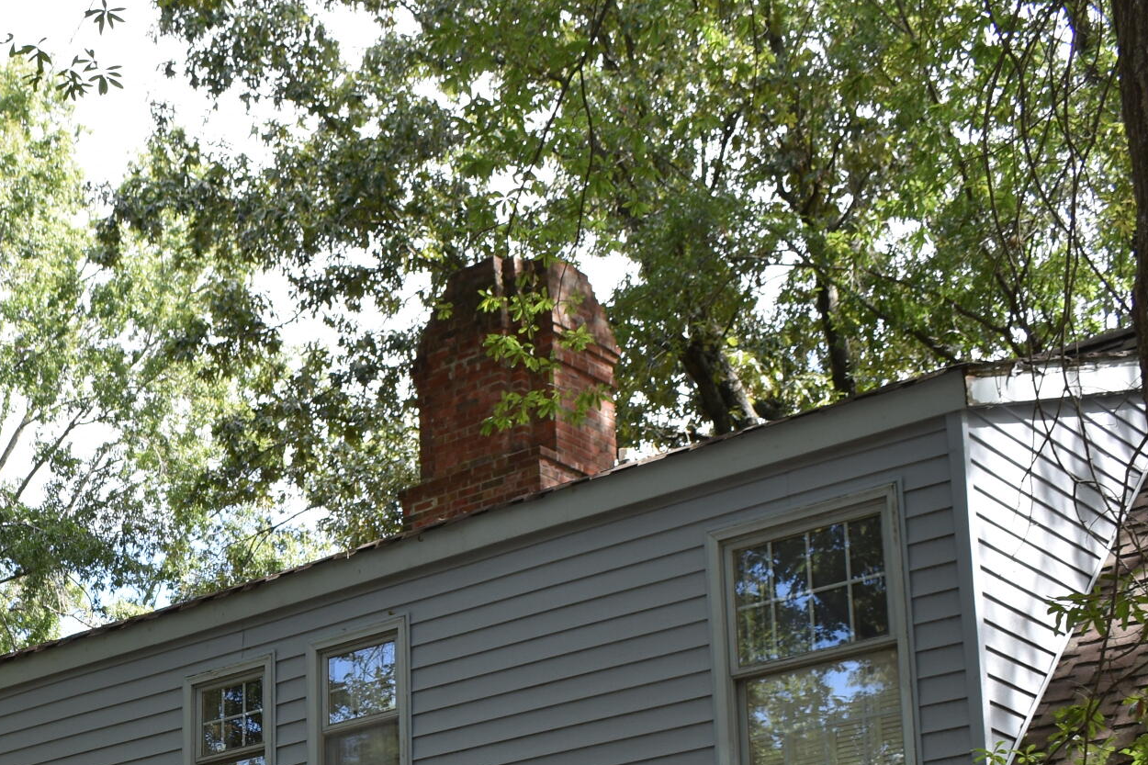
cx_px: 120
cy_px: 799
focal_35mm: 72
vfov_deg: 18.3
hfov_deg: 27.1
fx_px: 2296
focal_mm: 20
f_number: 5.6
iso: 140
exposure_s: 1/125
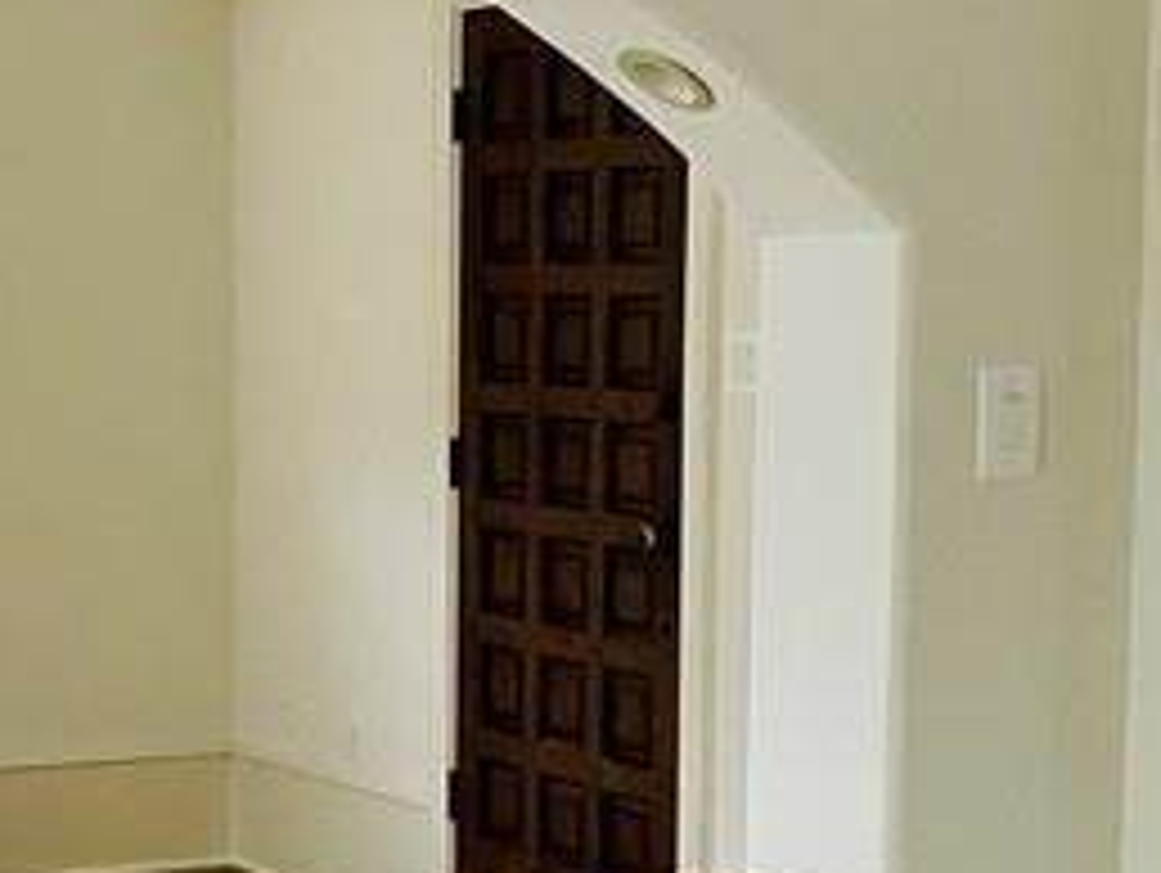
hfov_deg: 18.8
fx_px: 3458
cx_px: 135
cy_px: 680
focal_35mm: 103
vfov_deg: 14.3
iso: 1000
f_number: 1.6
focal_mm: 4.2
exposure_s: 1/20
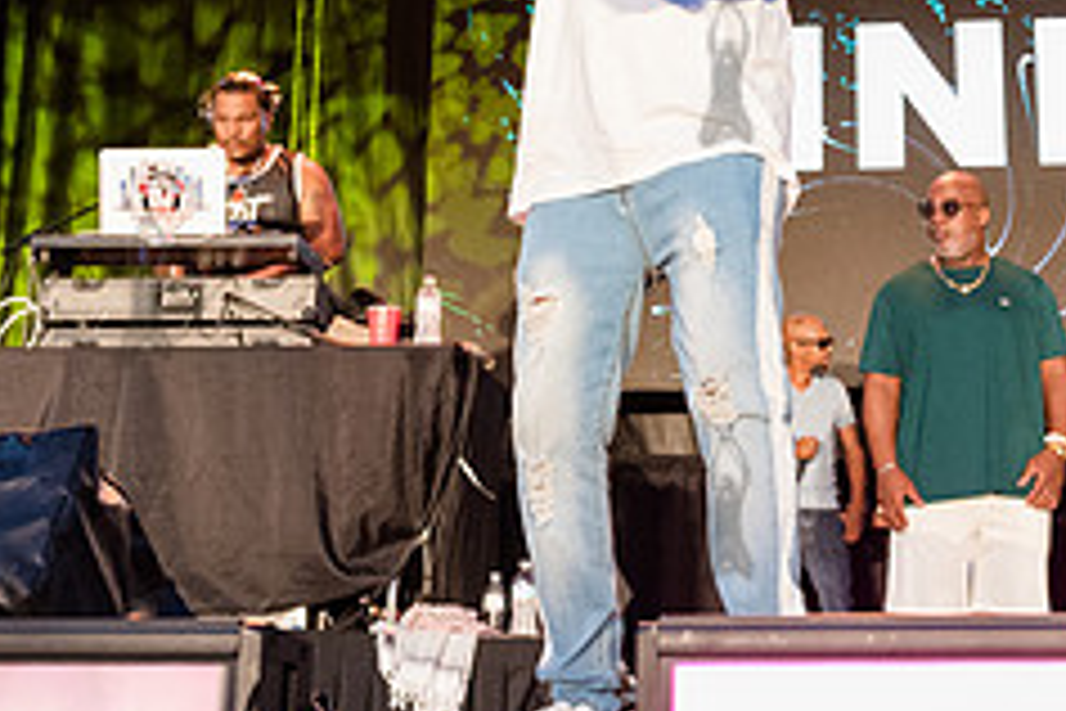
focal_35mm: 73
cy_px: 65
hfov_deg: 27.5
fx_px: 2161
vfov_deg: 18.4
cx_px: 724
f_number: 3.5
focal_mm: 29
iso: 3200
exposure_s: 1/400
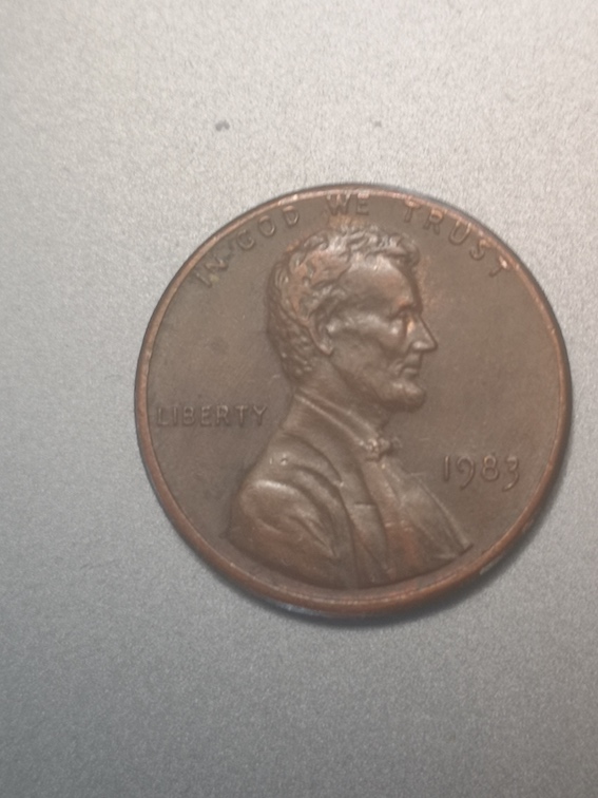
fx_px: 1866
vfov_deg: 24.1
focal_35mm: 81
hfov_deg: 18.2
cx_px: 299
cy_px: 399
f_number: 1.8
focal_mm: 5.58
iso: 80
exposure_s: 1/50
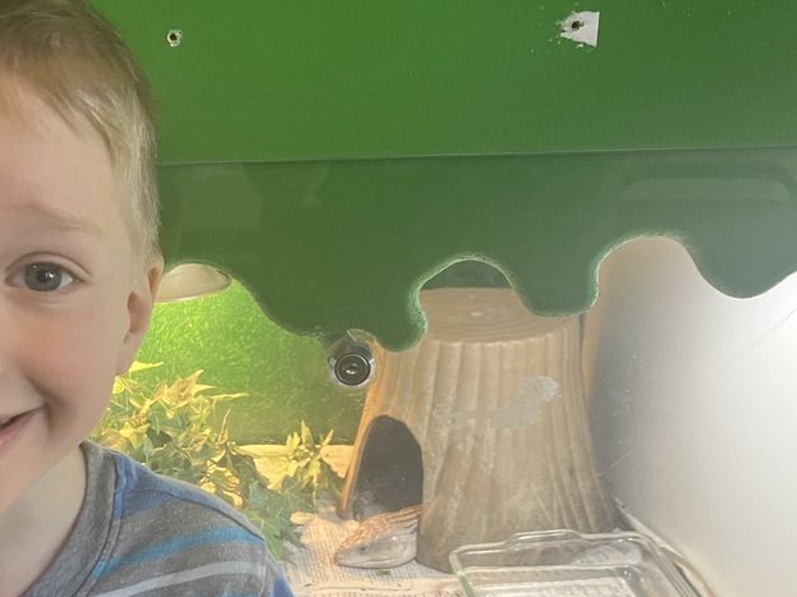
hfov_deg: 40.3
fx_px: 1059
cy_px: 408
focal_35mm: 46
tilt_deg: -20.8
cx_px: 214
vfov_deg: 31.2
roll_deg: +1.8
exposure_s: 1/60
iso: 250
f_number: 1.8
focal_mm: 3.99
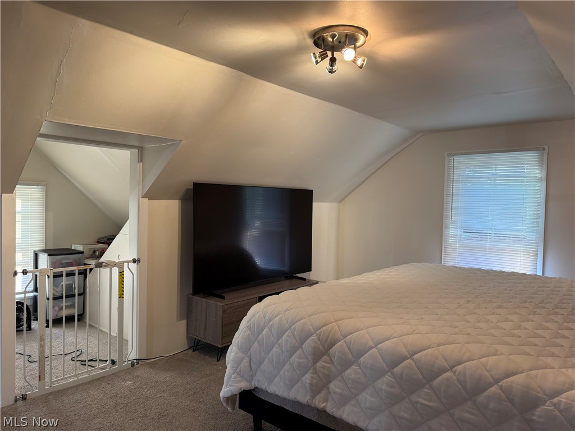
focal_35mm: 24
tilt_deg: -2.1
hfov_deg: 71.6
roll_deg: -1.3
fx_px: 399
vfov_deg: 56.8
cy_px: 216
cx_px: 288
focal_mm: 6.76
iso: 160
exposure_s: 1/120
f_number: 1.78
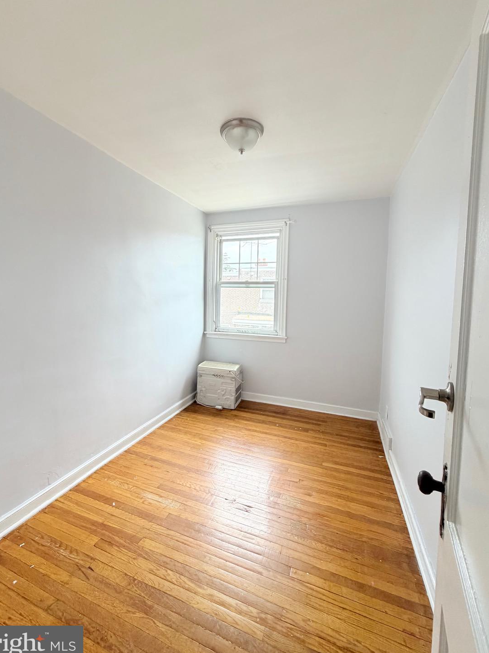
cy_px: 313
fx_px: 283
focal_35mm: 15
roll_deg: -0.4
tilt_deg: -2.9
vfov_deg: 98.1
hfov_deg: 81.7
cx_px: 232
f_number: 2.2
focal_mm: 2.22
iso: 160
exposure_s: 1/121
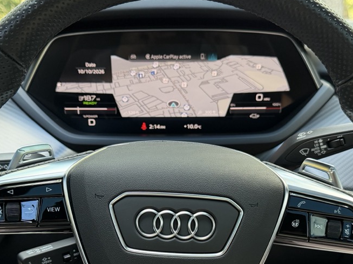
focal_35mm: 47
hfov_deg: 40.4
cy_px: 200
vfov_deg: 30.3
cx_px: 182
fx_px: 479
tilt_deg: -22.1
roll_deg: +1.8
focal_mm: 6.76
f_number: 1.78
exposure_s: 1/64
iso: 200
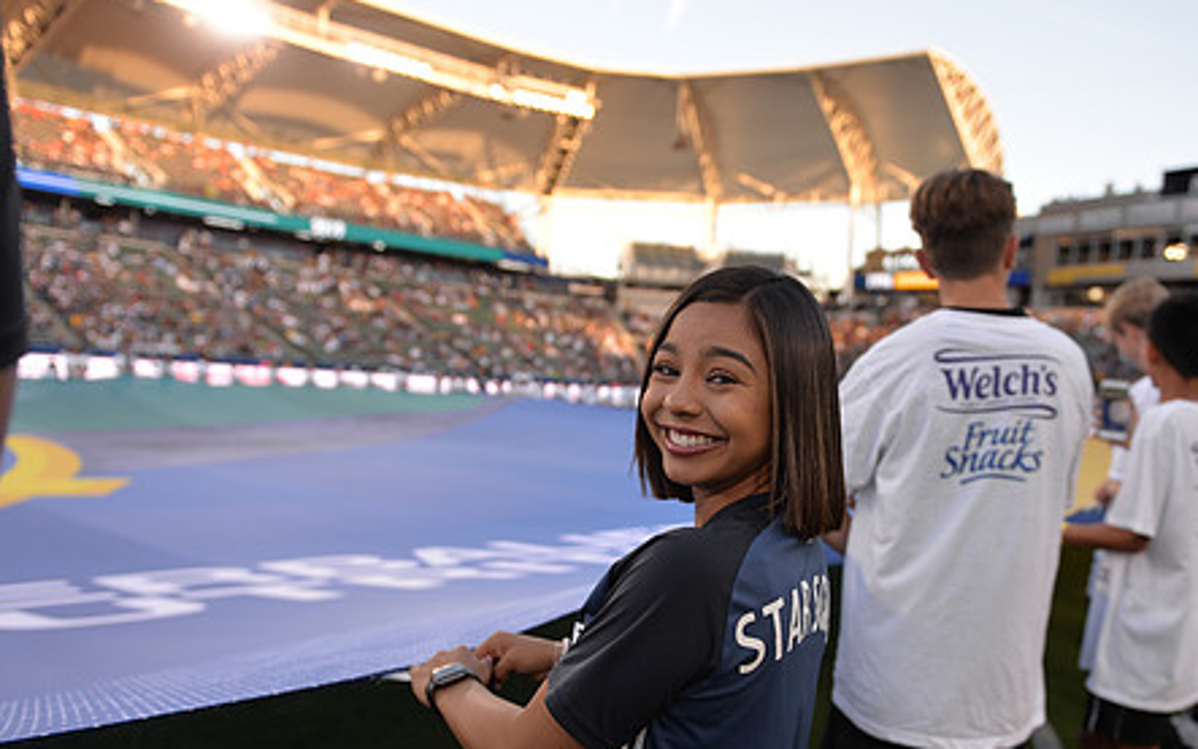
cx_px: 673
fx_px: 1045
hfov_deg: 59.5
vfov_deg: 39.3
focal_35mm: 32
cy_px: 439
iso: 280
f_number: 2.8
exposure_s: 1/640
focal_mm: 24
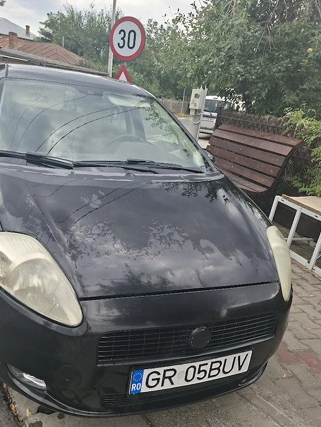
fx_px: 358
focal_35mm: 29
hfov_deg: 47.9
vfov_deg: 61.5
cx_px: 126
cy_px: 236
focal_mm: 5.54
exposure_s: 1/526
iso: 50
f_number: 1.8
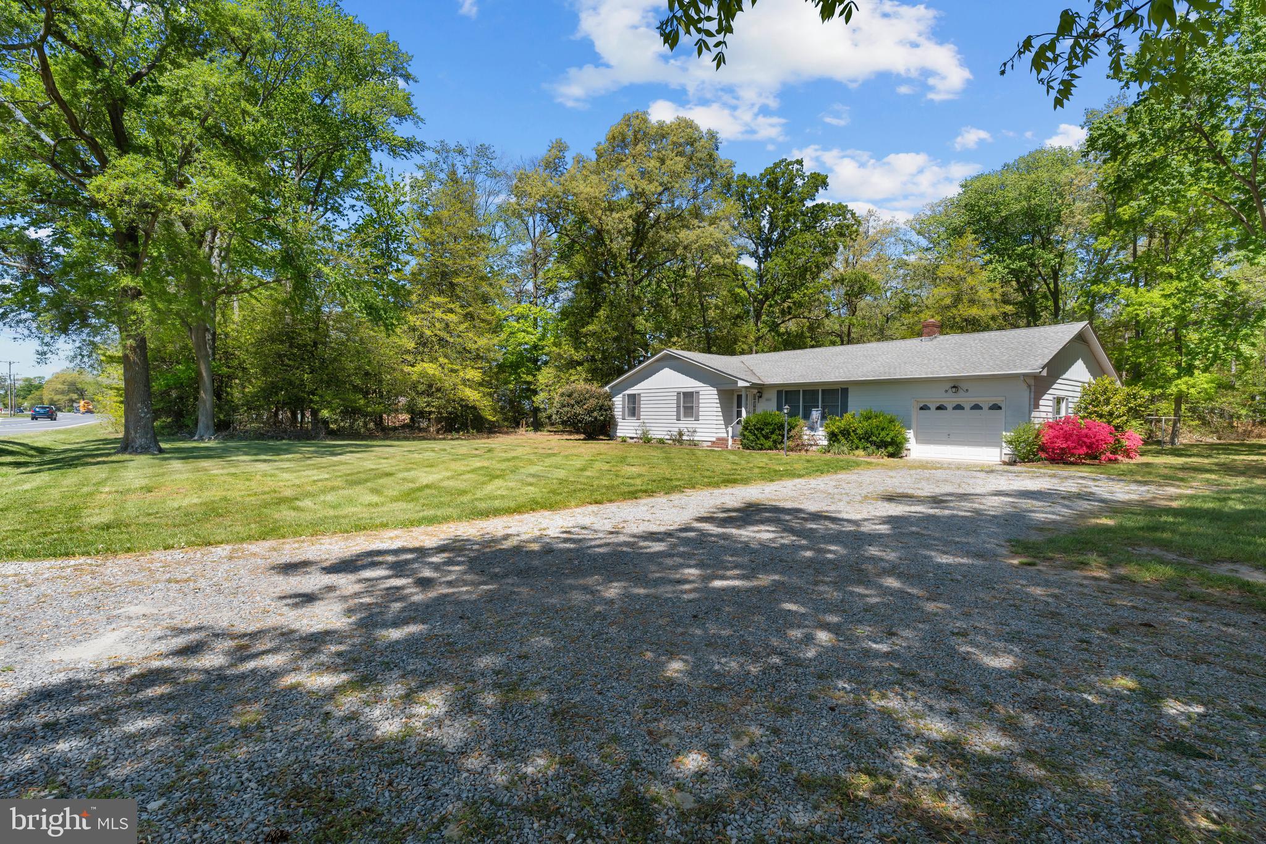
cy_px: 422
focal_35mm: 17
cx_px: 633
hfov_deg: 92.9
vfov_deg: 70.1
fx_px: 601
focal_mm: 11.4
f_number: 7.1
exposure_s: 1/500
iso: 200
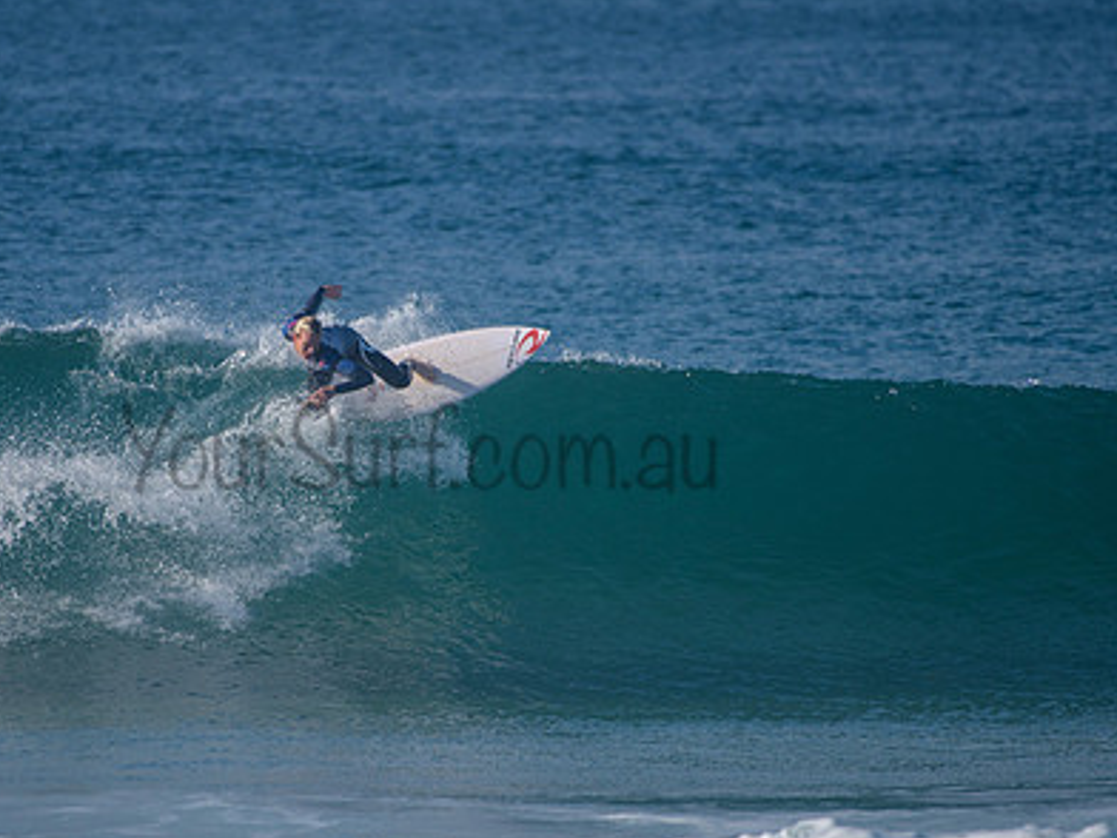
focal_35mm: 733
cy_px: 423
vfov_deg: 2.0
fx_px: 23653
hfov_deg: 2.7
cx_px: 416
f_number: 5.6
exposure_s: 1/2000
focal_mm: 500
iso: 250
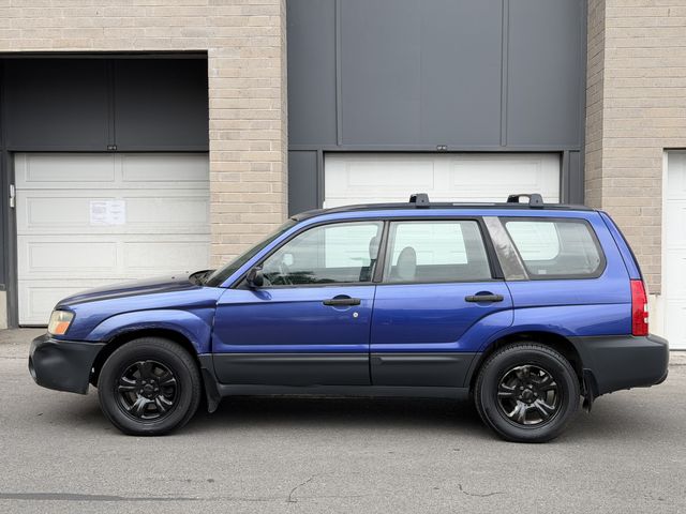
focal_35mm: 48
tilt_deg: -1.5
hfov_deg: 39.7
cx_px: 343
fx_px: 951
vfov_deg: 30.3
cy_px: 257
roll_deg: +0.3
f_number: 1.78
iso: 64
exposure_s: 1/1185
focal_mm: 6.76
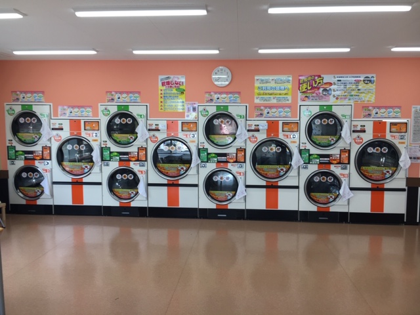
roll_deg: +0.1
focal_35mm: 29
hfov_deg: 61.7
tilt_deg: -5.4
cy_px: 158
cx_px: 210
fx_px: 352
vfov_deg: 48.2
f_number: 2.2
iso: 40
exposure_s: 1/120
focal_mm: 4.15
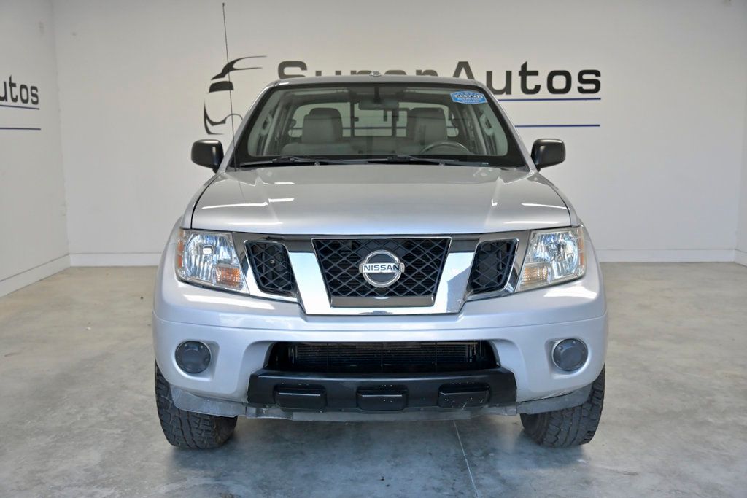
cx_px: 374
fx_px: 747
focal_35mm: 36
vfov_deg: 36.9
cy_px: 249
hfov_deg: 53.1
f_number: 4.5
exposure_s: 1/2000
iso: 2500
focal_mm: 36
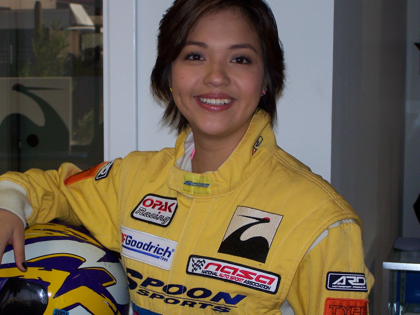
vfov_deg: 19.6
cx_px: 210
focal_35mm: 75
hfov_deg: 26.0
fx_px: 910
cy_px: 158
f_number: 3.2
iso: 80
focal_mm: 12.4
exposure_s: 1/100
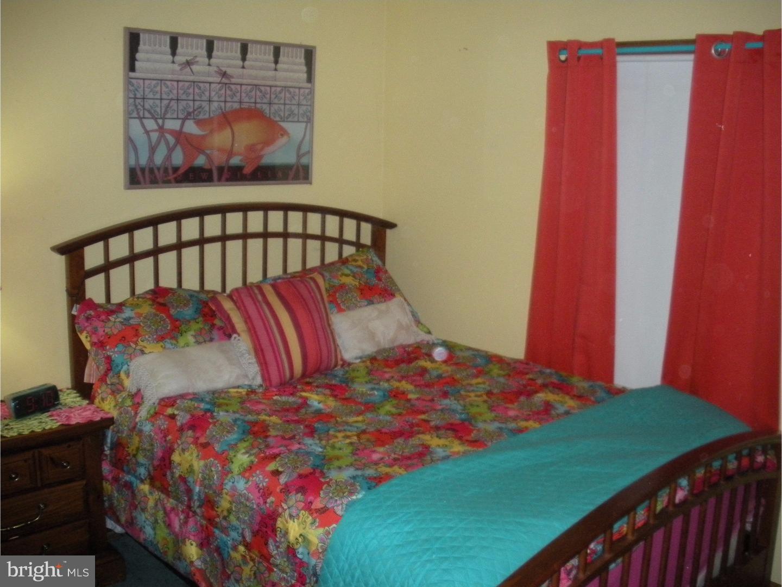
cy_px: 294
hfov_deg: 52.6
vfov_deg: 40.7
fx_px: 791
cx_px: 391
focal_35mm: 35
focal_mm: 6.3
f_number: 3.5
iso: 400
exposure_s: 1/60
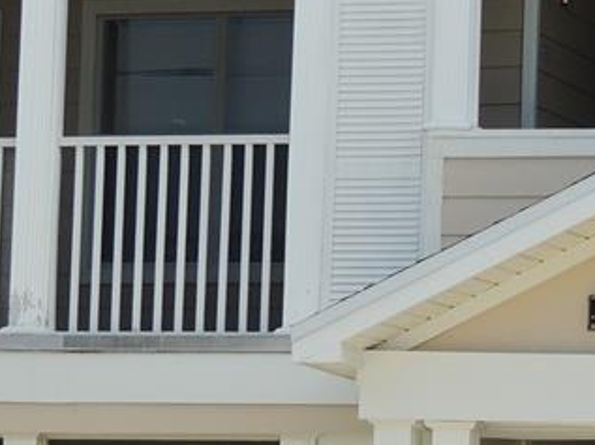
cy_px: 100
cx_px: 306
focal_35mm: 275
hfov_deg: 7.2
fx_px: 4721
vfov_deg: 5.4
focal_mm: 15.1
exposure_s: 1/500
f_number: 4
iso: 100
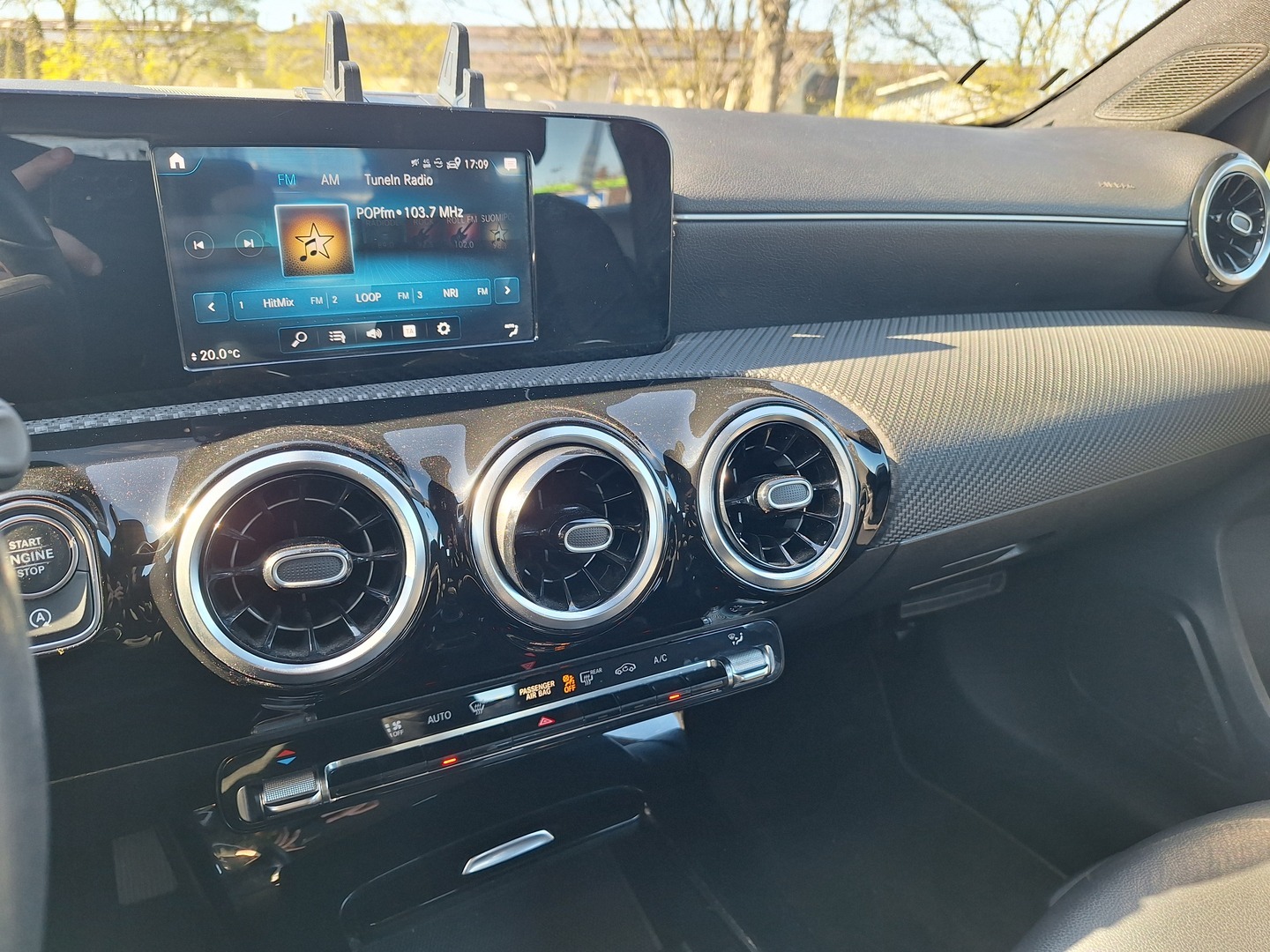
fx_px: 844
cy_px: 476
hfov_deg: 73.9
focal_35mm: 23
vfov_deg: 58.9
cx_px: 635
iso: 64
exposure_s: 1/100
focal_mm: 5.54
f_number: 1.8
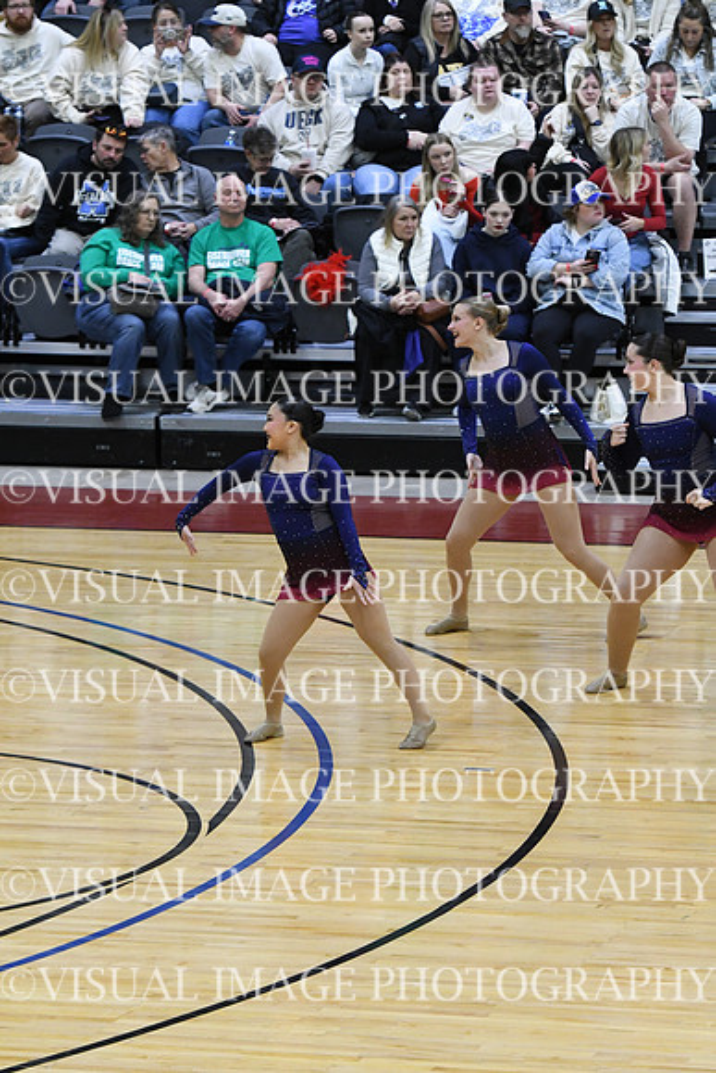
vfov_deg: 11.4
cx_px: 358
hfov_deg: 7.6
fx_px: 5366
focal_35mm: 180
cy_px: 536
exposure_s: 1/400
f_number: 3.5
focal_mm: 120
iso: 4000
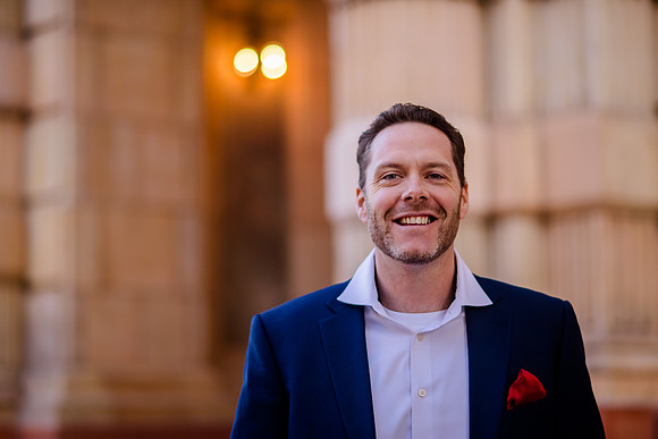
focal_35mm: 116
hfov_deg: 17.6
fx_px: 2128
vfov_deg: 11.8
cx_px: 333
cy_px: 214
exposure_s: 1/800
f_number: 2
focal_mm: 105
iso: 320
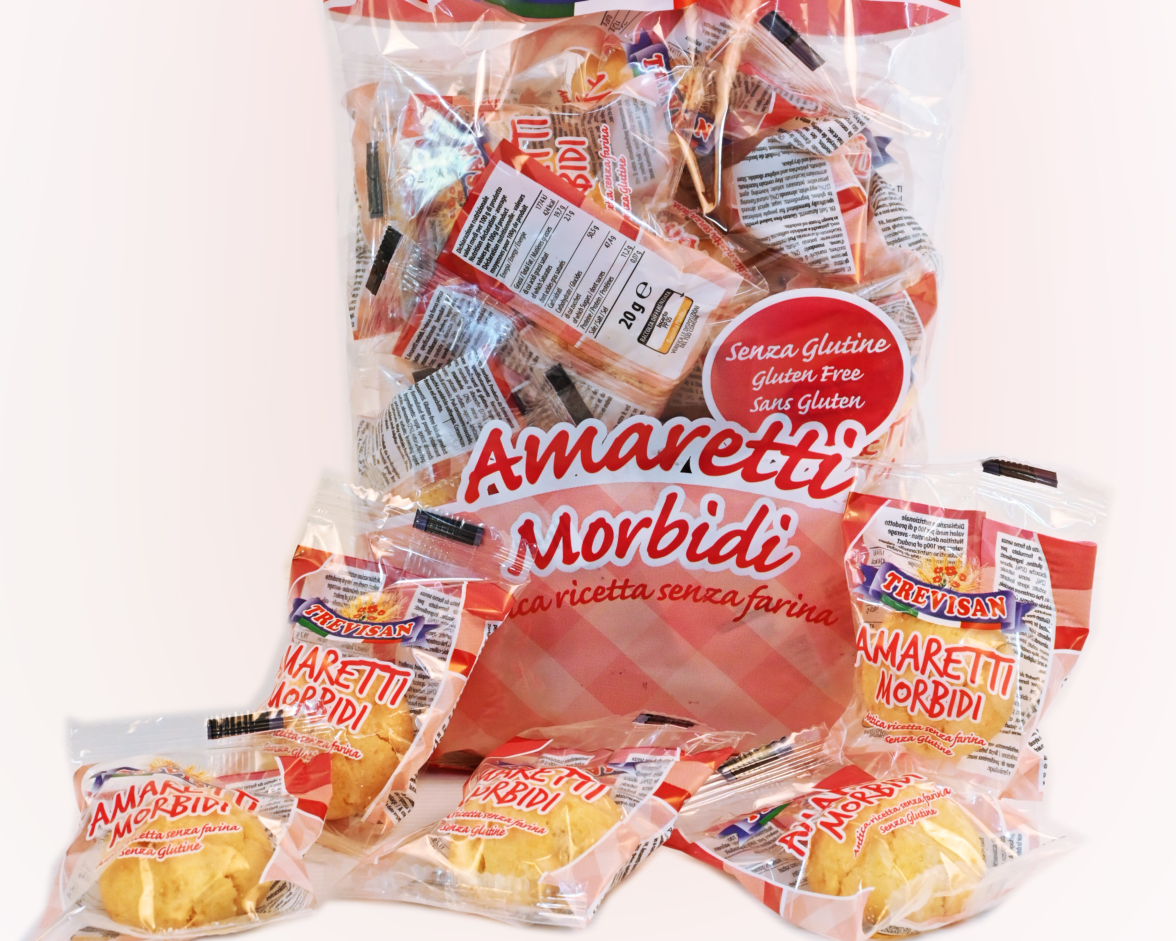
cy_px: 288
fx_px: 2404
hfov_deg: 27.5
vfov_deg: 22.0
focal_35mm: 69
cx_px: 588
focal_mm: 32.5
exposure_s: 1/6
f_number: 11
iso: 800
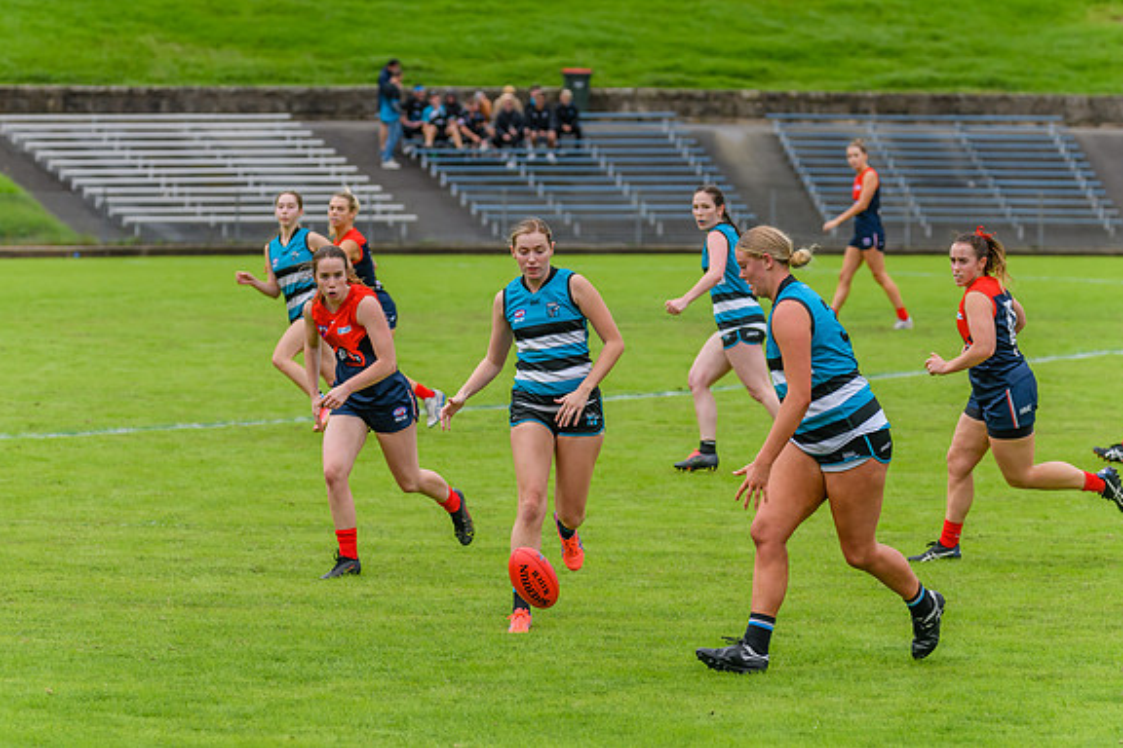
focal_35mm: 241
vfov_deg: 5.7
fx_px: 7517
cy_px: 370
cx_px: 535
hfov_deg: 8.5
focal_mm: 210
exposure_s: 1/1600
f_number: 6.3
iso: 800
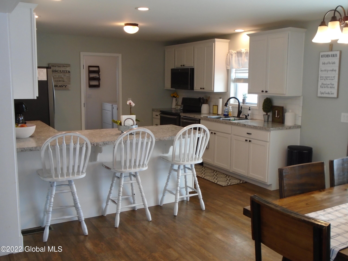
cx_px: 174
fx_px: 362
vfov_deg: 39.7
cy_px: 130
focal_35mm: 36
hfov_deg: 51.4
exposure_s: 1/40
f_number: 3.8
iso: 200
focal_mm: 6.4
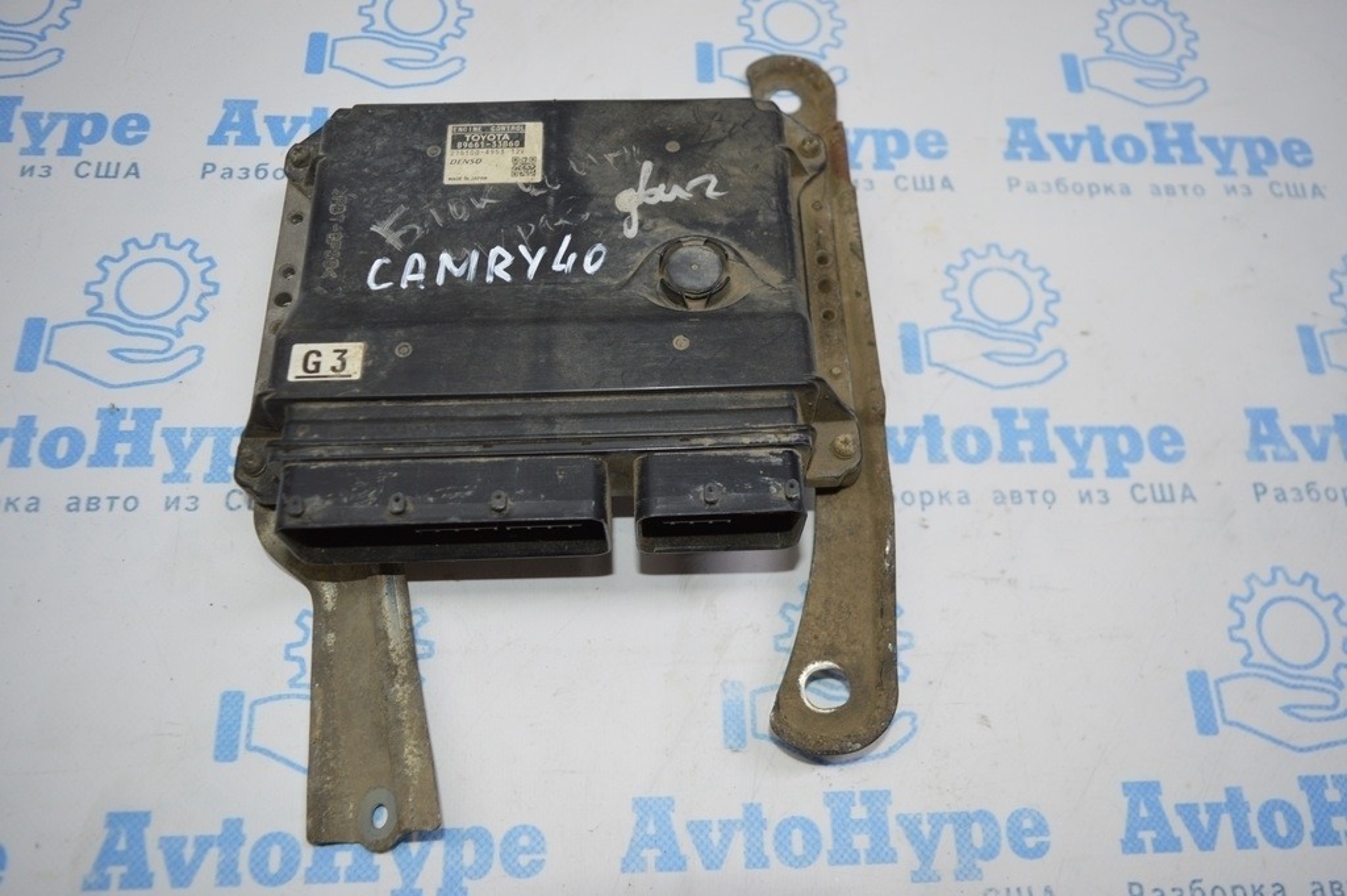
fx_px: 1009
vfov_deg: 47.9
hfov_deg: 67.4
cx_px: 674
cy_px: 448
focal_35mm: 27
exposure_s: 1/125
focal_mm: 18
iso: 400
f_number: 4
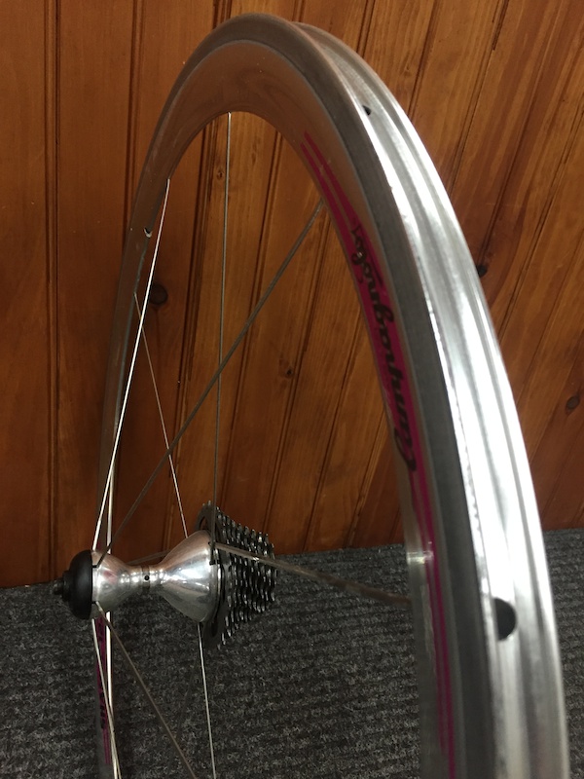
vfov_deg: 61.7
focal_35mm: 29
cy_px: 390
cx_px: 292
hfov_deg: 48.2
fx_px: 652
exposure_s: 1/30
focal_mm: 4.15
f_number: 2.2
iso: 200
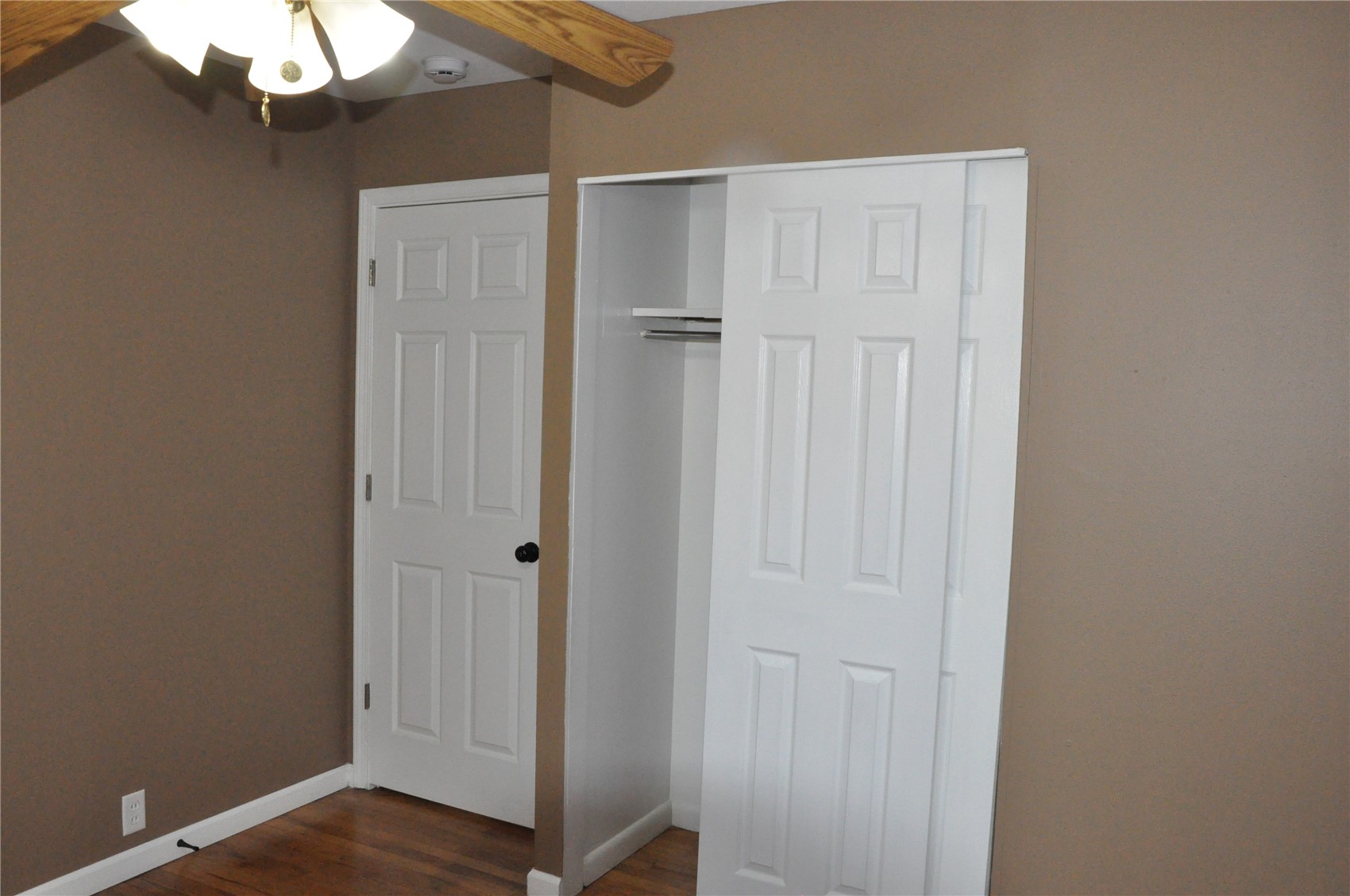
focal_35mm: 27
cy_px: 448
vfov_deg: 47.8
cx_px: 675
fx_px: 1011
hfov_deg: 67.4
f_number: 10
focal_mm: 18
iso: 3200
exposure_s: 1/200
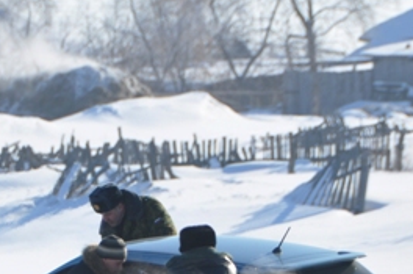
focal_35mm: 909
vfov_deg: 1.5
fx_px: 10409
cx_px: 136
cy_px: 326
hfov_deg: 2.3
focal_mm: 200
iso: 200
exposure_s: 1/1000
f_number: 8
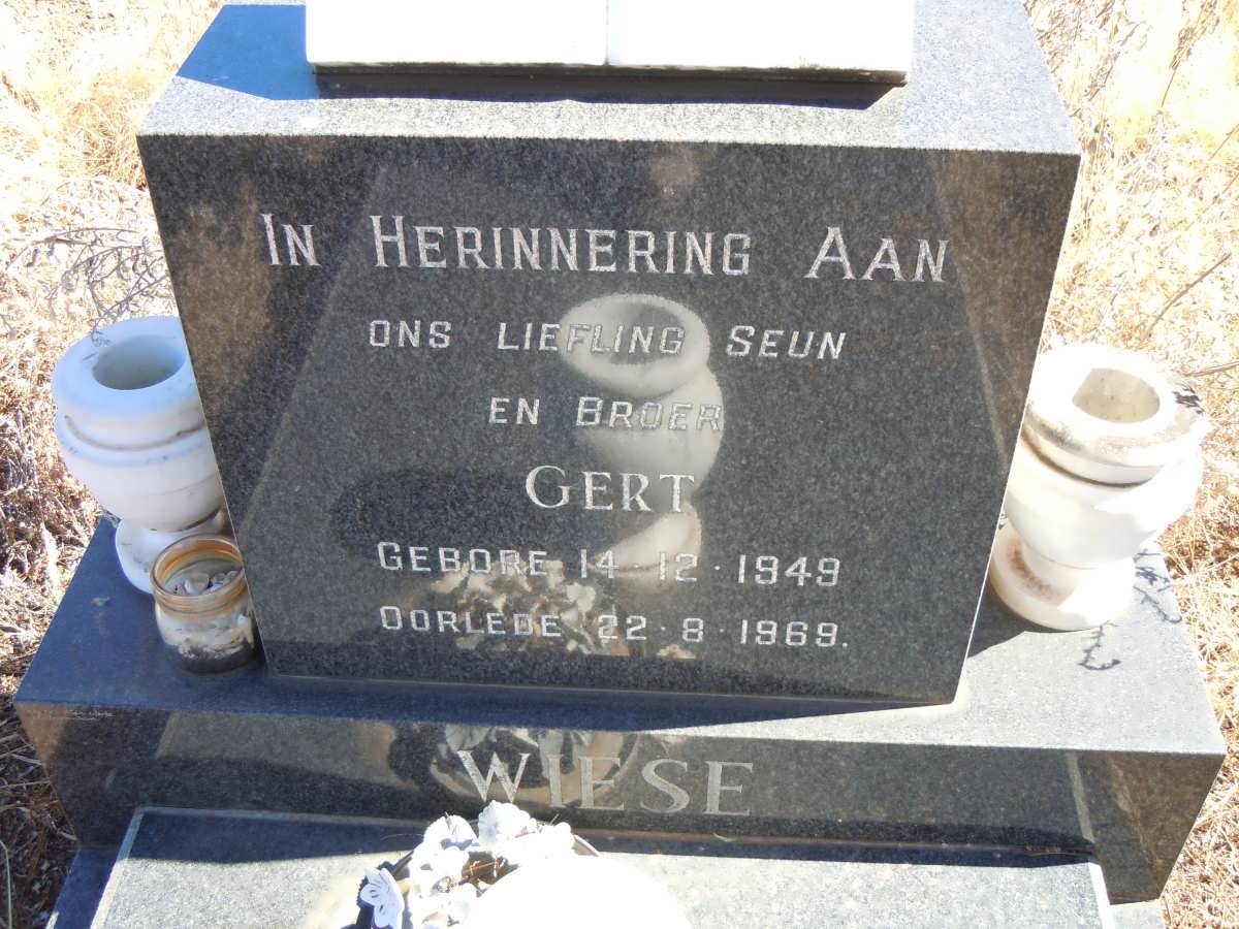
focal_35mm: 39
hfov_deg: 47.9
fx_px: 1396
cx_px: 620
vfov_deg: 36.8
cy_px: 464
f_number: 3.7
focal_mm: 7.1
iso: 200
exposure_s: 1/250
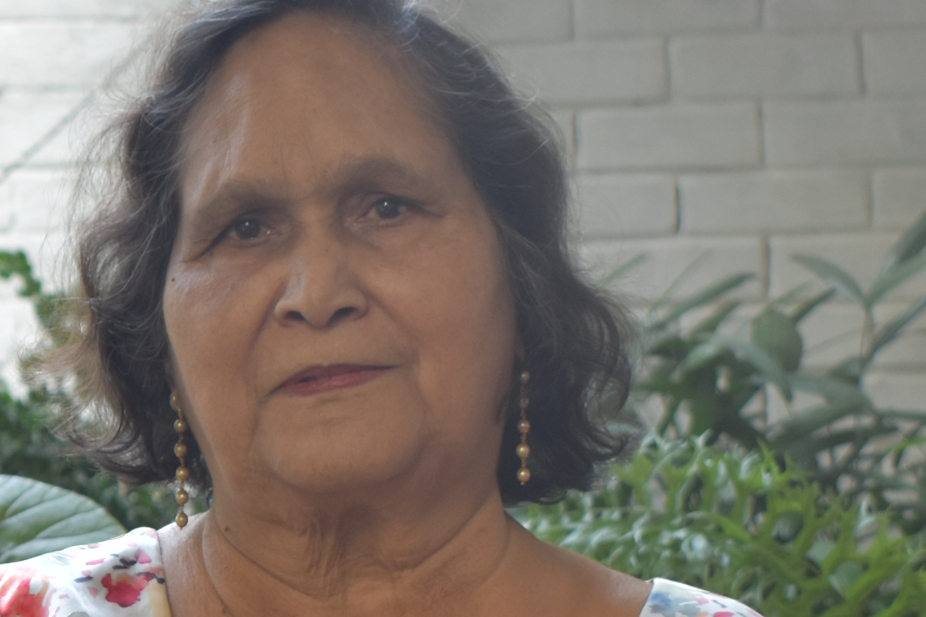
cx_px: -117
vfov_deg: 8.7
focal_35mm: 155
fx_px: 3986
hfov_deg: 13.0
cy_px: 797
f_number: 4.8
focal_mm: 30
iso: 400
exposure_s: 1/60
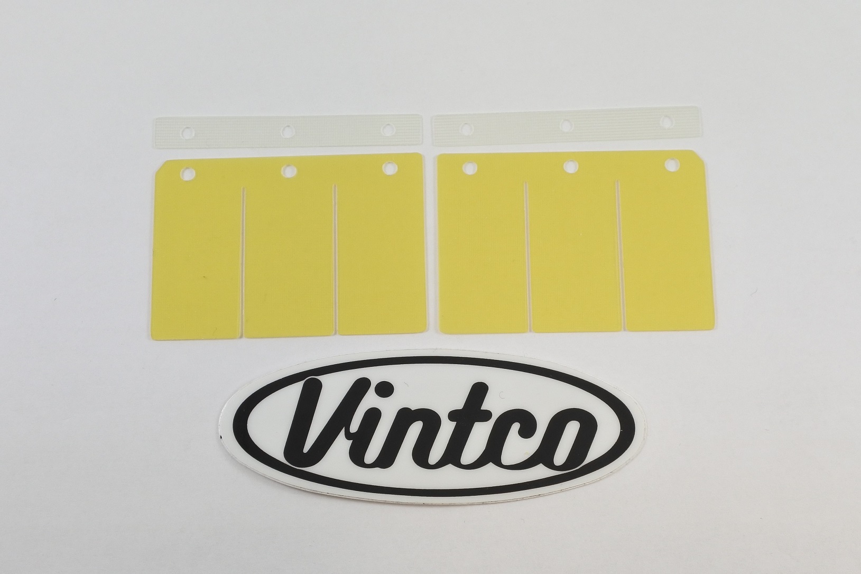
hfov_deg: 50.7
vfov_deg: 35.1
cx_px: 430
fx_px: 909
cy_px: 287
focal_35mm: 38
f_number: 4
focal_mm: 14.3
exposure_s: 1/200
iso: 400
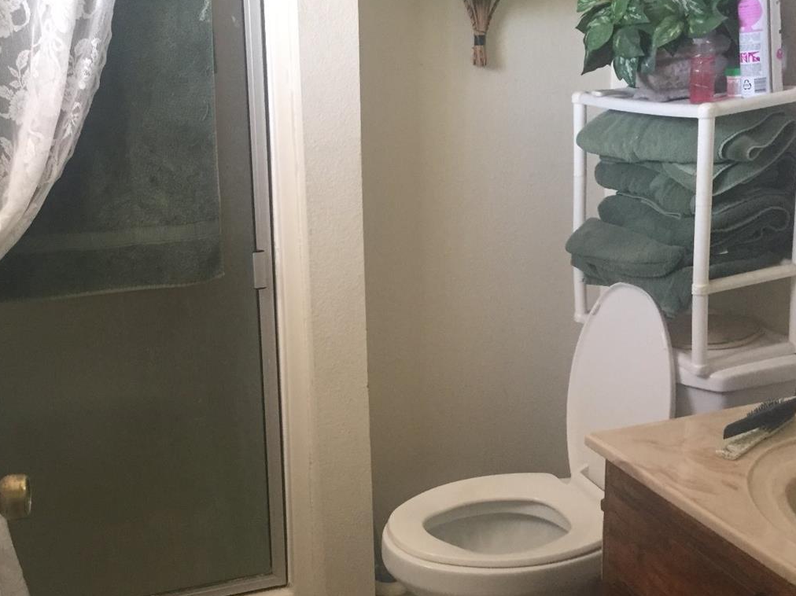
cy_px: 336
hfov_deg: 43.4
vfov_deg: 33.5
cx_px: 280
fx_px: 988
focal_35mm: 43
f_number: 2.2
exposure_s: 1/30
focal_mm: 4.15
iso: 200
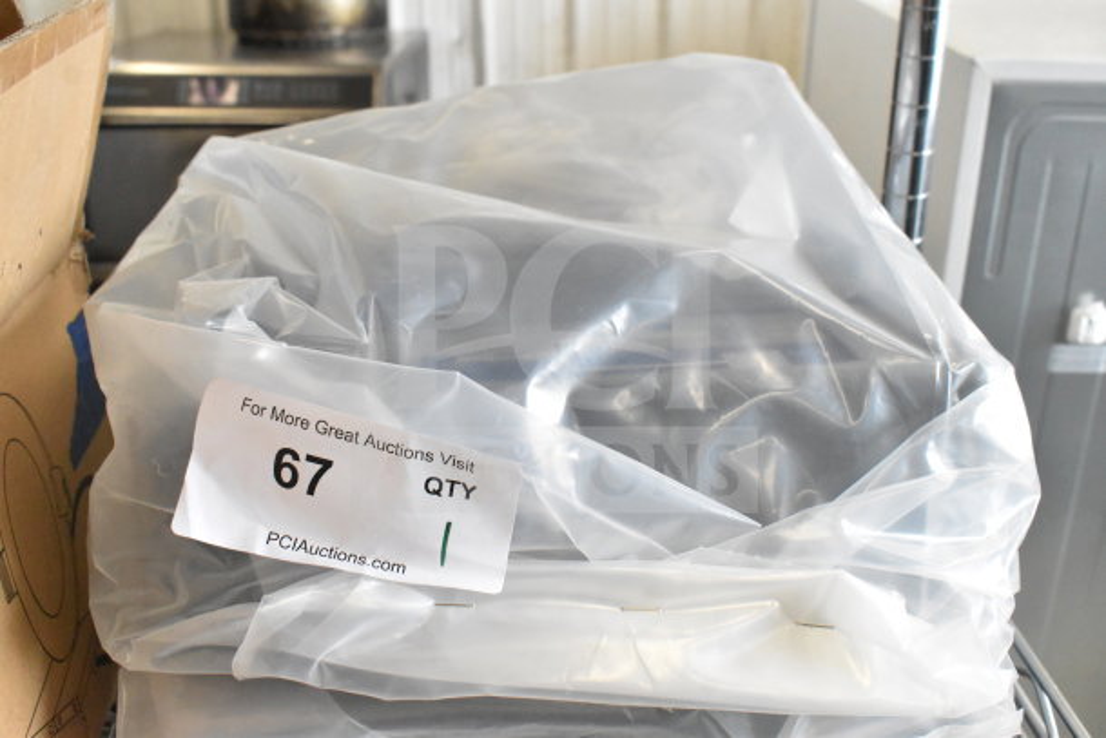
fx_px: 1152
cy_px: 369
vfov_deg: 35.5
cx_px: 553
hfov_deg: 51.3
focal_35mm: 38
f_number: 9
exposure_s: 1/320
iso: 6400
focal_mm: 25
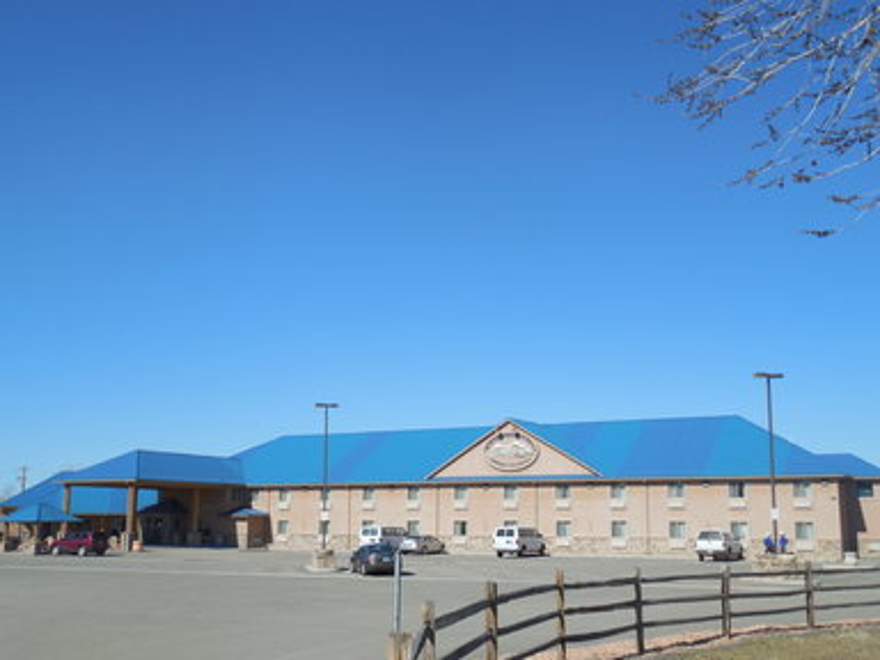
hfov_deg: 47.9
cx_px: 440
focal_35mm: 39
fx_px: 991
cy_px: 330
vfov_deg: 36.8
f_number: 3.8
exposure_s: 1/1600
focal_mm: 7
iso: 125
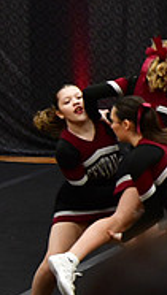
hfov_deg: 3.4
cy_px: 101
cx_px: 434
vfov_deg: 6.1
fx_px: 2764
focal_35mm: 352
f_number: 4
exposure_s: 1/500
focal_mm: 72
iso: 4000
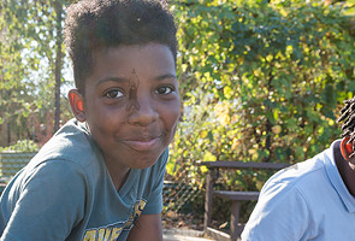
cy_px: 206
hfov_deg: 36.7
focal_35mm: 53
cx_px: 103
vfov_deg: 25.2
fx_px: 525
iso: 100
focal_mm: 24
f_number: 5
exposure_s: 1/100
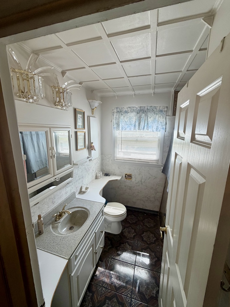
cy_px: 154
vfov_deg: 102.1
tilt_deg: -10.5
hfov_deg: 85.7
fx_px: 124
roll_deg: -0.2
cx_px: 115
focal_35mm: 14
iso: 80
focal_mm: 2.22
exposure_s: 1/121
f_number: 2.2
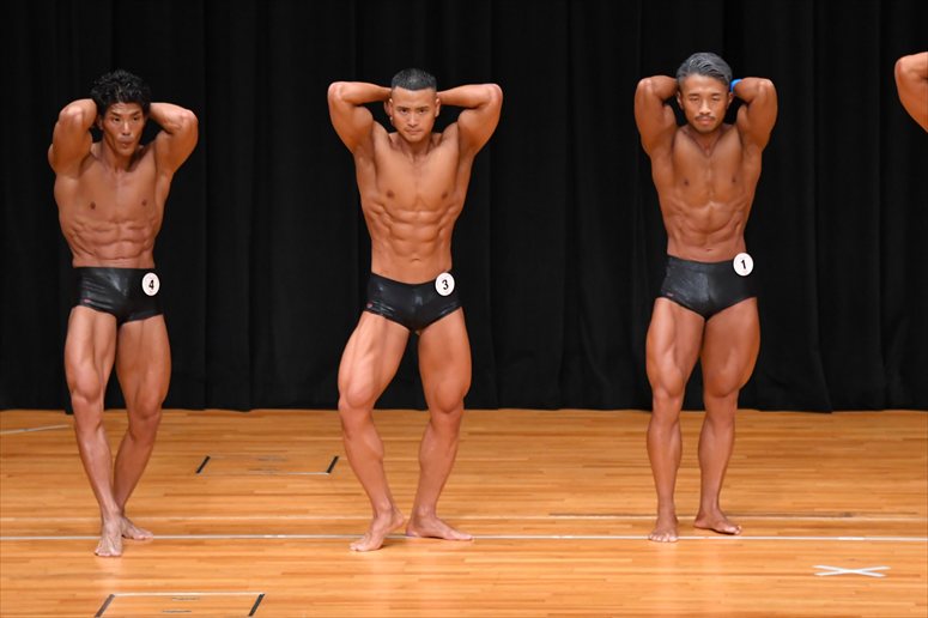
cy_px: 309
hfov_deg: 7.6
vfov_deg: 5.1
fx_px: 6957
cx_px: 464
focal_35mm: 270
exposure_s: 1/400
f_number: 5.6
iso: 4000
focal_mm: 180
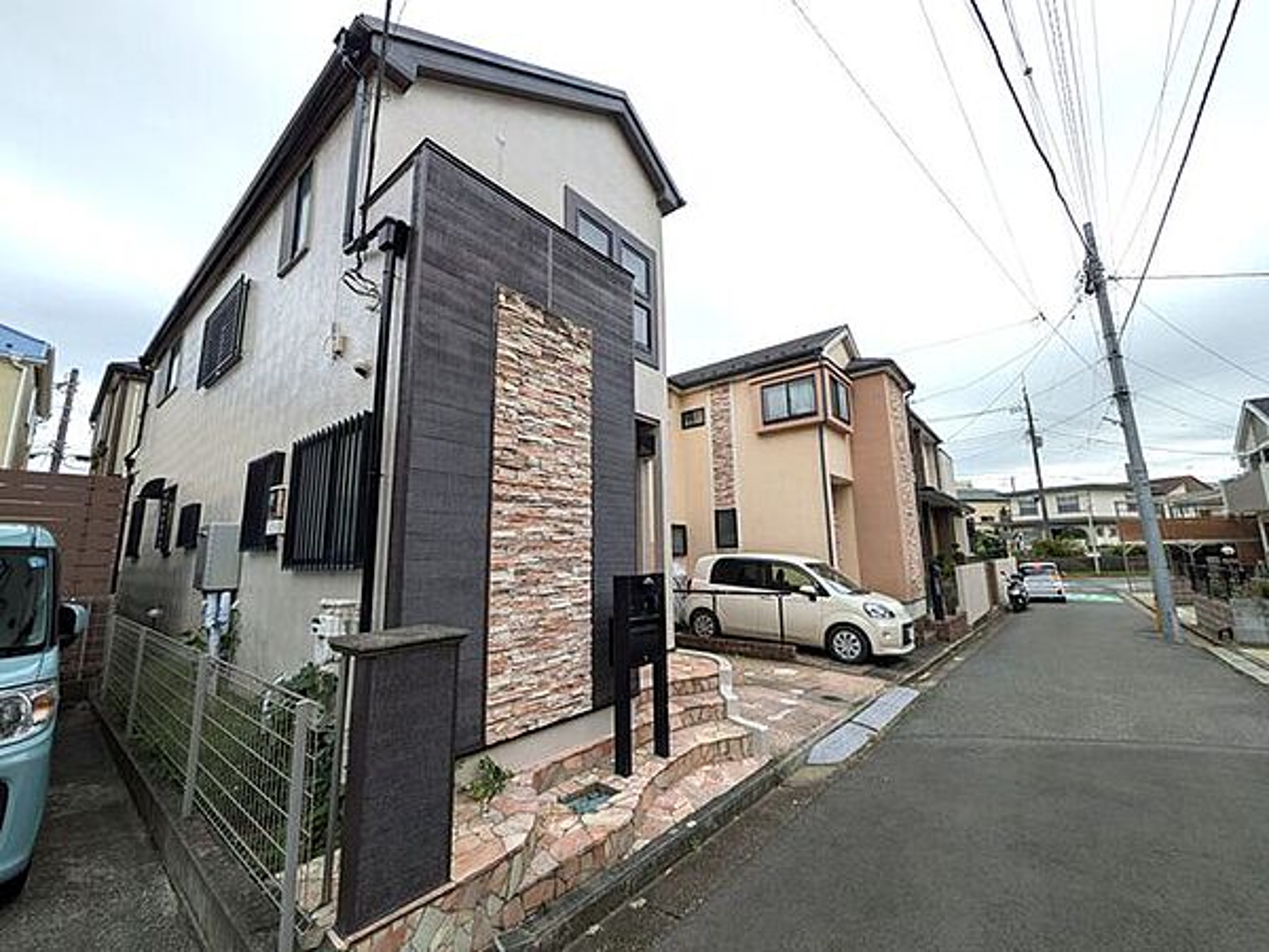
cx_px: 634
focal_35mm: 14
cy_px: 476
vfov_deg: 85.7
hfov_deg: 102.1
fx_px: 513
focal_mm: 1.83
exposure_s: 1/837
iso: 50
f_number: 2.2
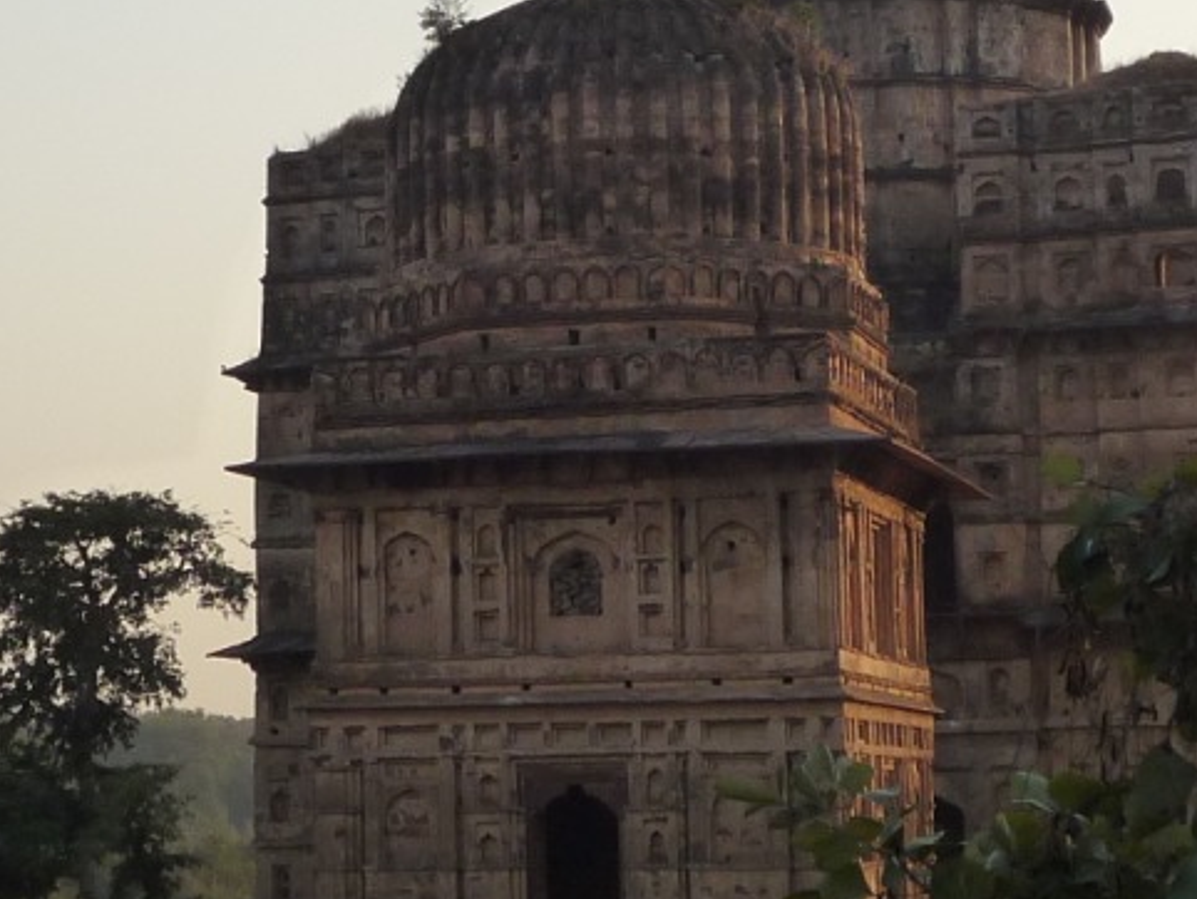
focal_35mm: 107
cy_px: 293
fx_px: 3702
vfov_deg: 13.8
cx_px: 358
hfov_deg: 18.3
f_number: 3.8
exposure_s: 1/500
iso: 160
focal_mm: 6.3
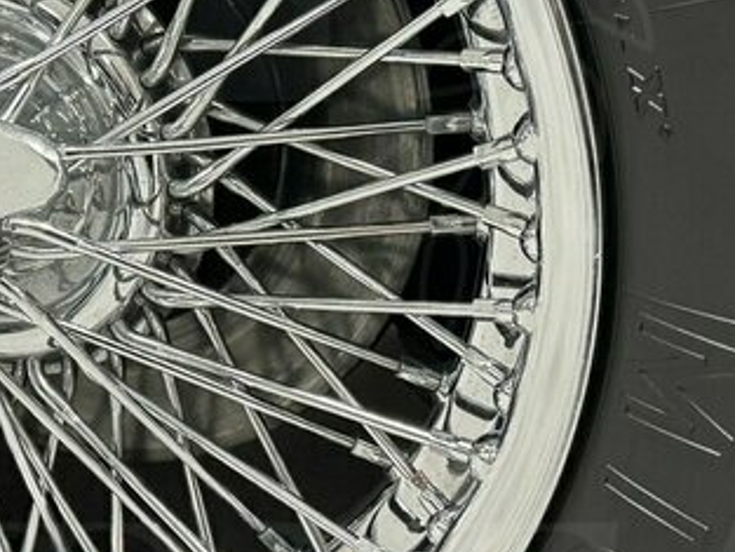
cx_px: -28
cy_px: 101
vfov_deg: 15.9
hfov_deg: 20.5
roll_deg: -6.4
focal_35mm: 92
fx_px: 1954
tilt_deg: -16.0
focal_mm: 6.76
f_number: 1.78
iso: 320
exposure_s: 1/50
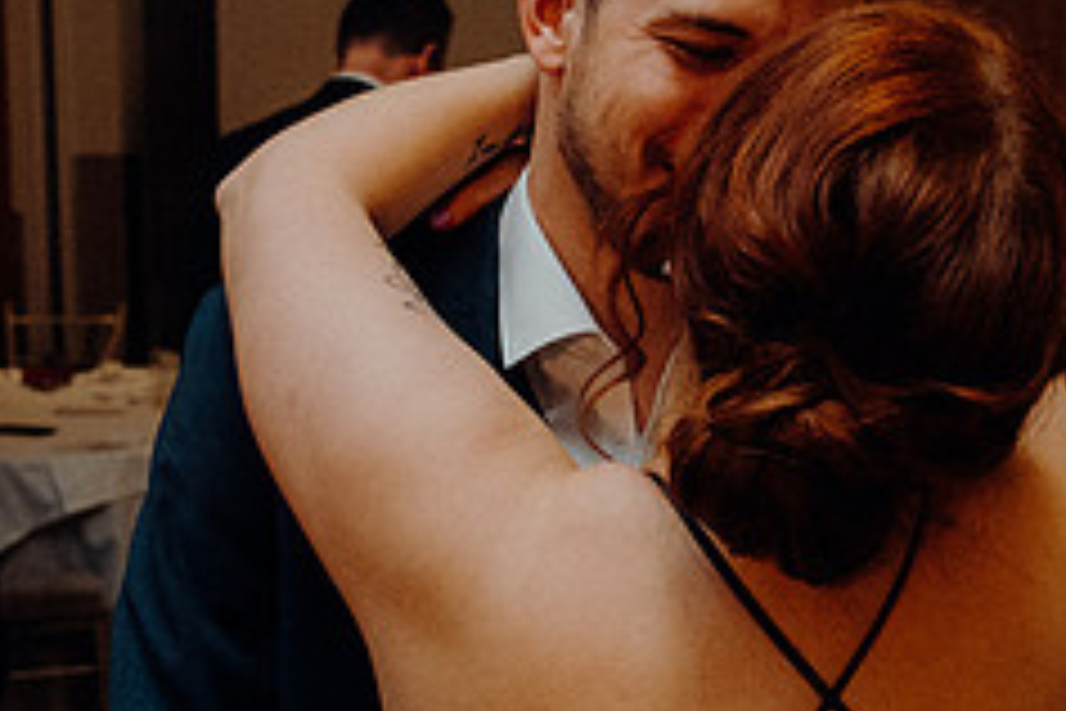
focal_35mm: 88
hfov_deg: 23.1
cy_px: 448
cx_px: 553
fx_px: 2606
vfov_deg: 15.5
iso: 2500
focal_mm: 24
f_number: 3.5
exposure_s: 1/200
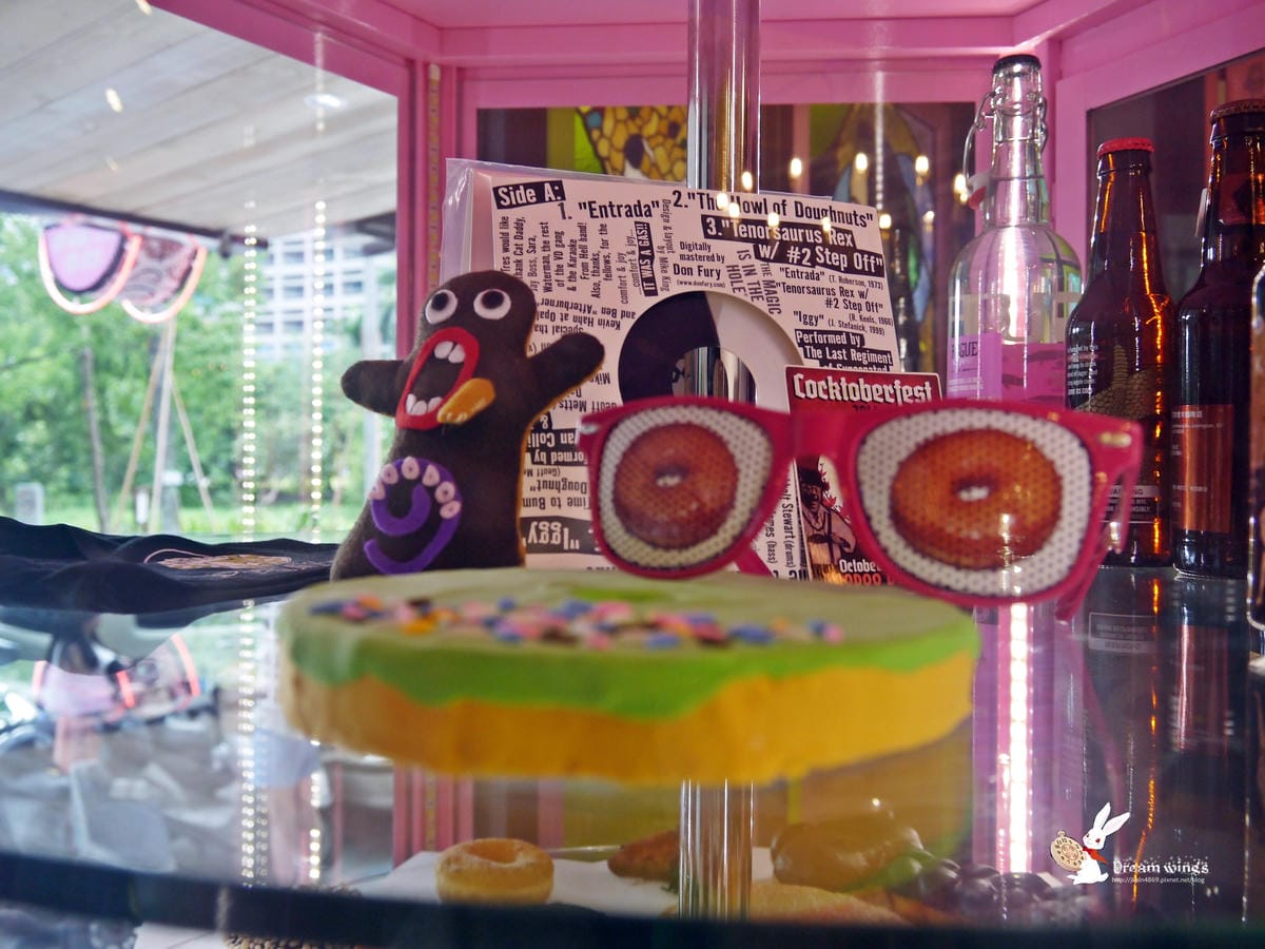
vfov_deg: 46.8
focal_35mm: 30
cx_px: 632
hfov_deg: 60.0
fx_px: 1096
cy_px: 474
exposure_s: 1/125
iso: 400
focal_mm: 15
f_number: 3.9
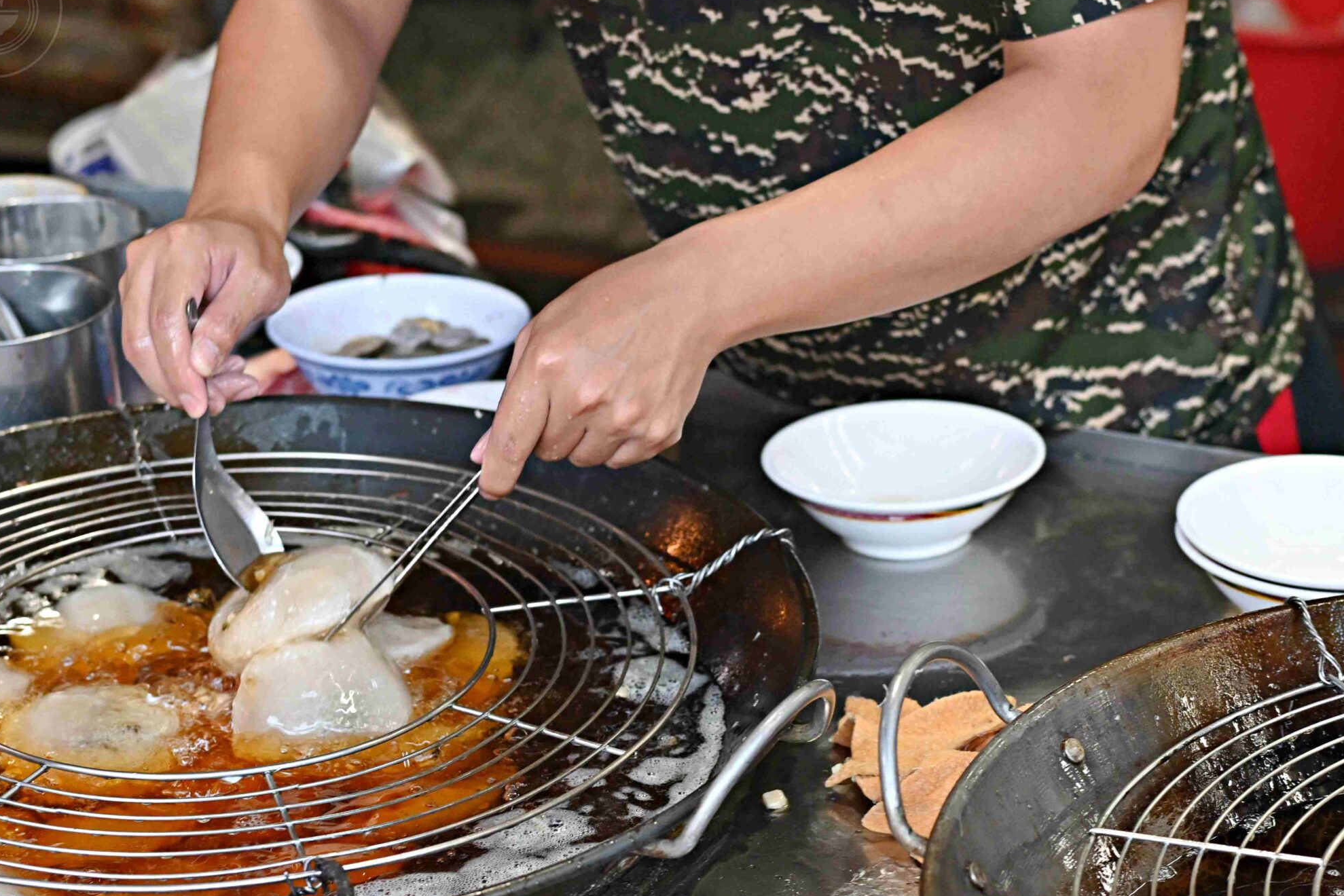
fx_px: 3622
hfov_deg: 21.0
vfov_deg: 14.1
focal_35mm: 97
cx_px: 534
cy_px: 395
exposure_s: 1/200
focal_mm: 50
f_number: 3.2
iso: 900
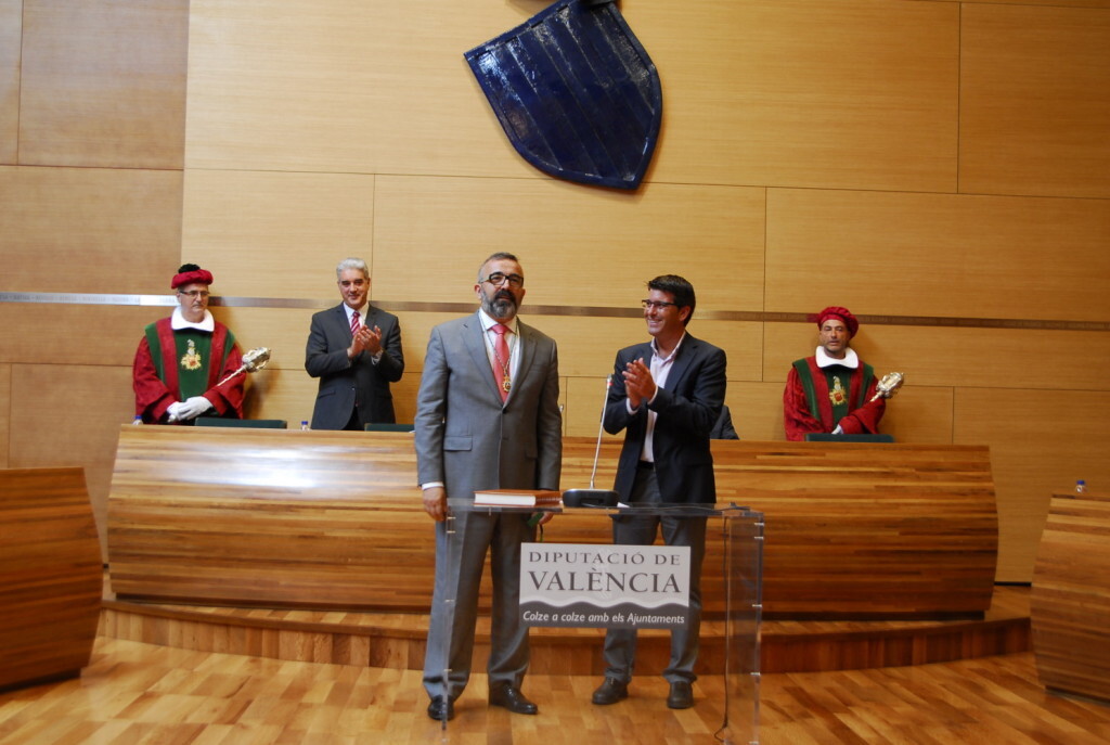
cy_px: 372
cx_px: 555
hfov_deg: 43.5
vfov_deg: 30.0
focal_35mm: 45
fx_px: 1390
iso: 320
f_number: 4
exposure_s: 1/50
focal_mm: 30
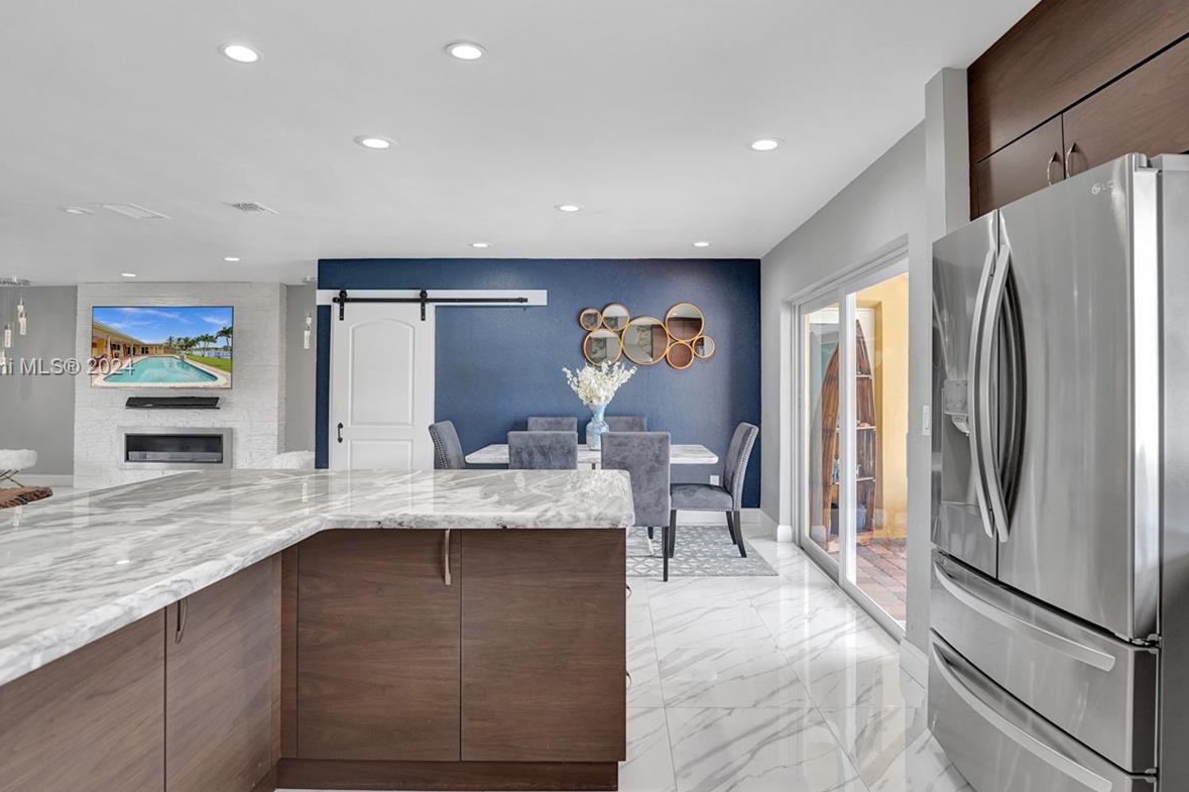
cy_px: 368
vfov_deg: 64.4
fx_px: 627
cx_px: 618
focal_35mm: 19
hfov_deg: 86.9
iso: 1250
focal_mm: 14
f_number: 3.5
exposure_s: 1/320
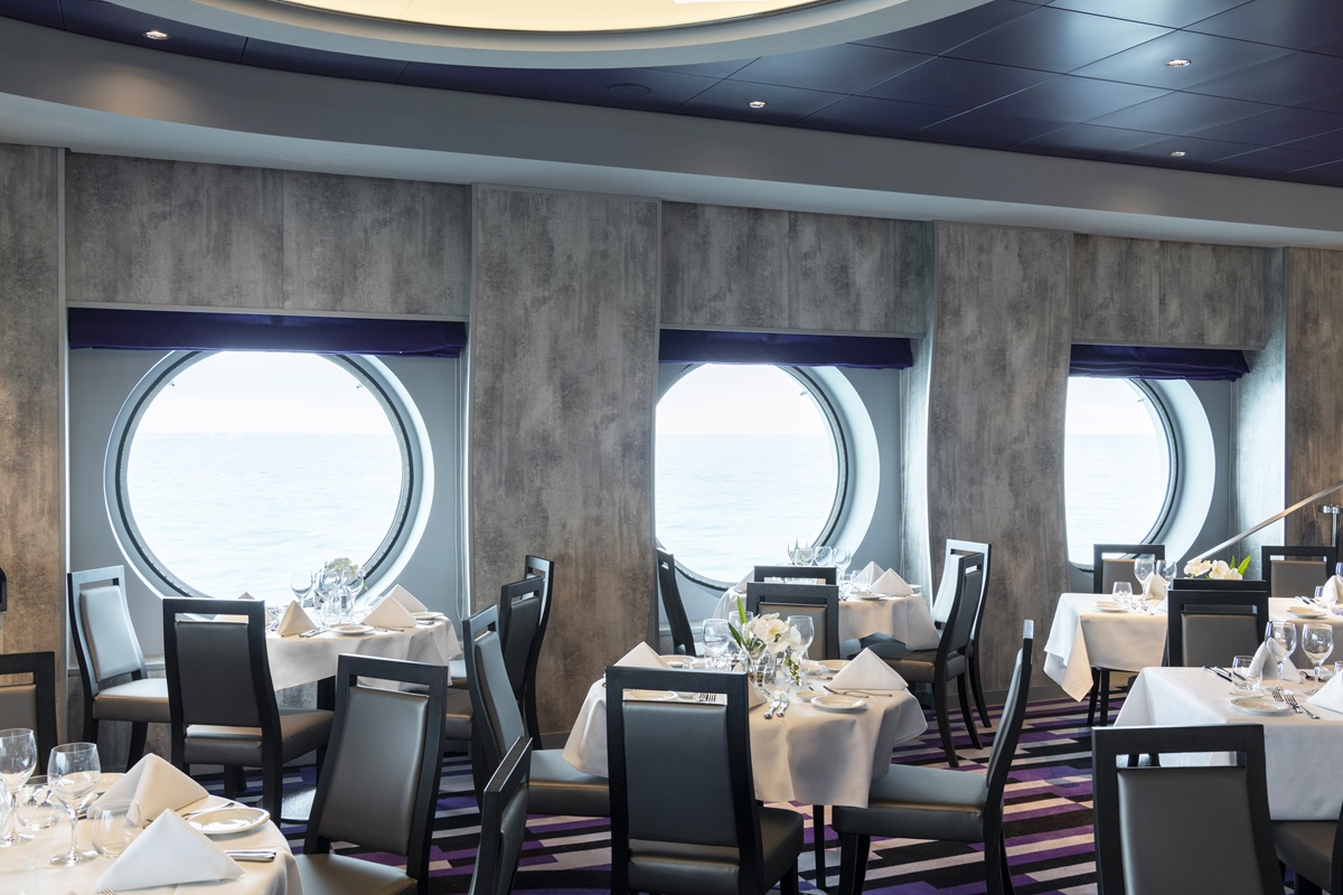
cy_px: 448
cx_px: 672
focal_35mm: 34
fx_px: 1268
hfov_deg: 55.8
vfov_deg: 38.9
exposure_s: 1/6
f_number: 11
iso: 100
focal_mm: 34
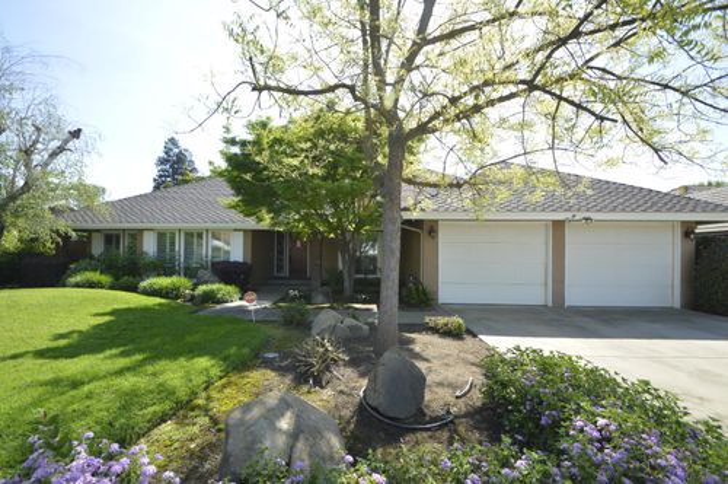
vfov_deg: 77.2
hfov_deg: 100.5
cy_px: 242
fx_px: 303
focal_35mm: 15
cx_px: 364
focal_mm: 10
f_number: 6.3
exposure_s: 1/160
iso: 100
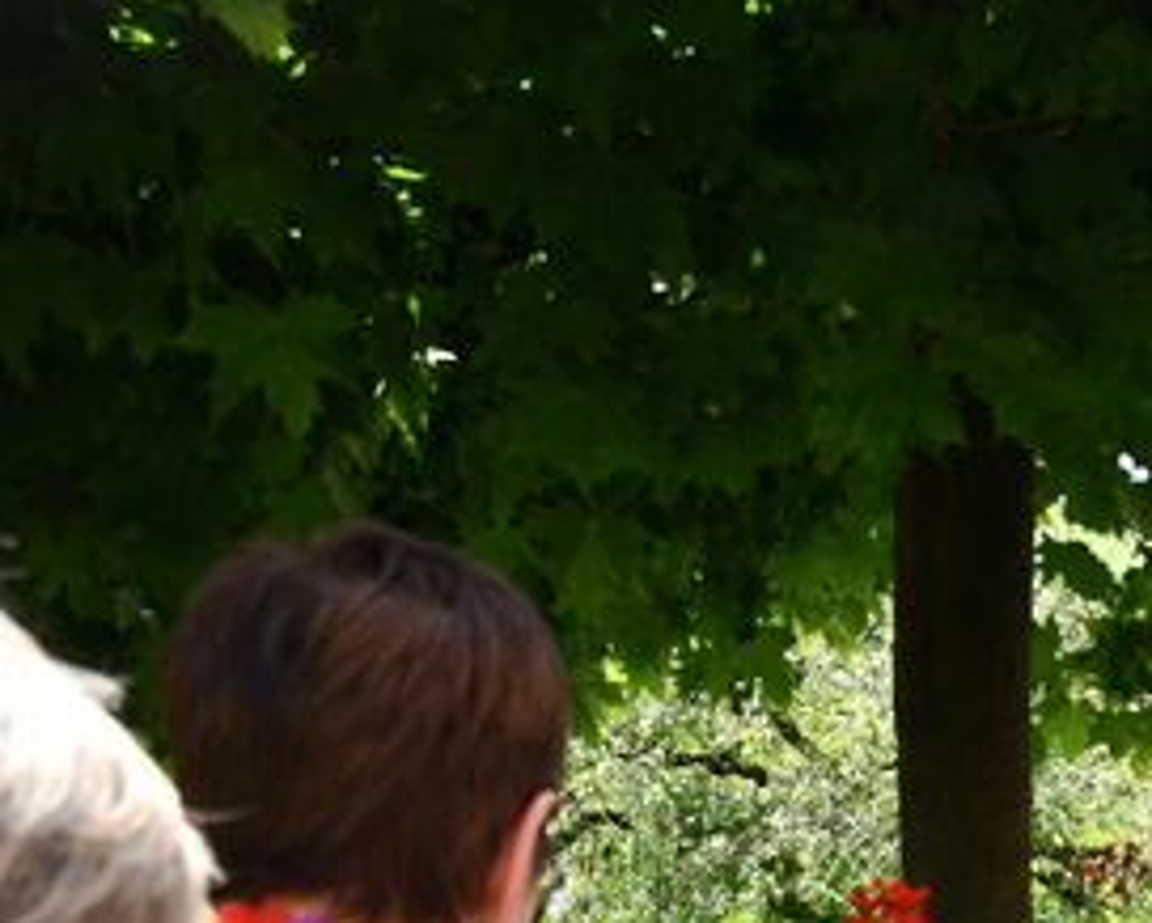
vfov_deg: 12.0
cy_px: 1329
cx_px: 1419
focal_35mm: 123
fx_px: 4197
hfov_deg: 15.0
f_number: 7.1
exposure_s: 1/250
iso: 200
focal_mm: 24
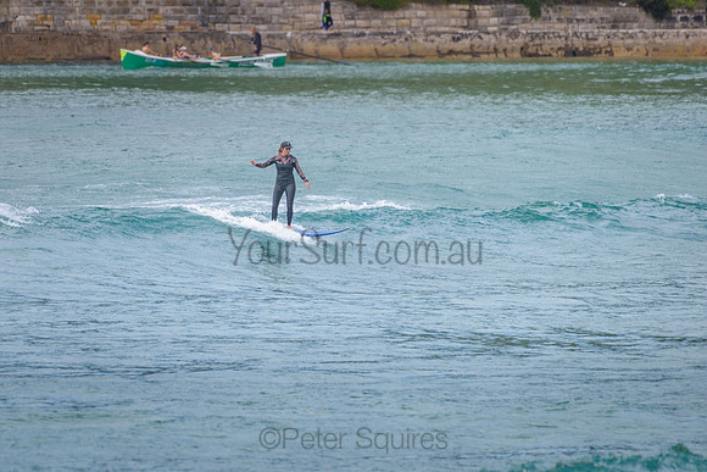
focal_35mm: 613
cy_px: 183
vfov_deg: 2.2
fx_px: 12040
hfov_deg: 3.4
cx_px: 274
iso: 320
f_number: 5.6
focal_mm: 500
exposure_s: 1/1600
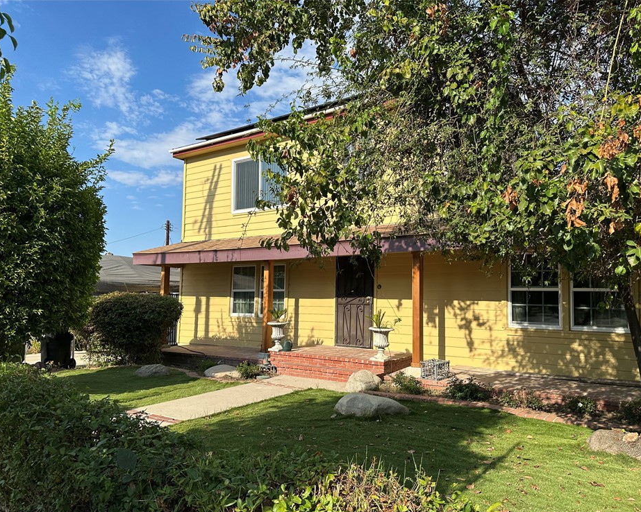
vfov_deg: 54.9
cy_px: 266
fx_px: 493
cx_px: 331
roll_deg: -0.7
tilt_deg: +3.7
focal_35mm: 26
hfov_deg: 66.0
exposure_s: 1/2967
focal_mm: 6.86
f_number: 1.78
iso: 80
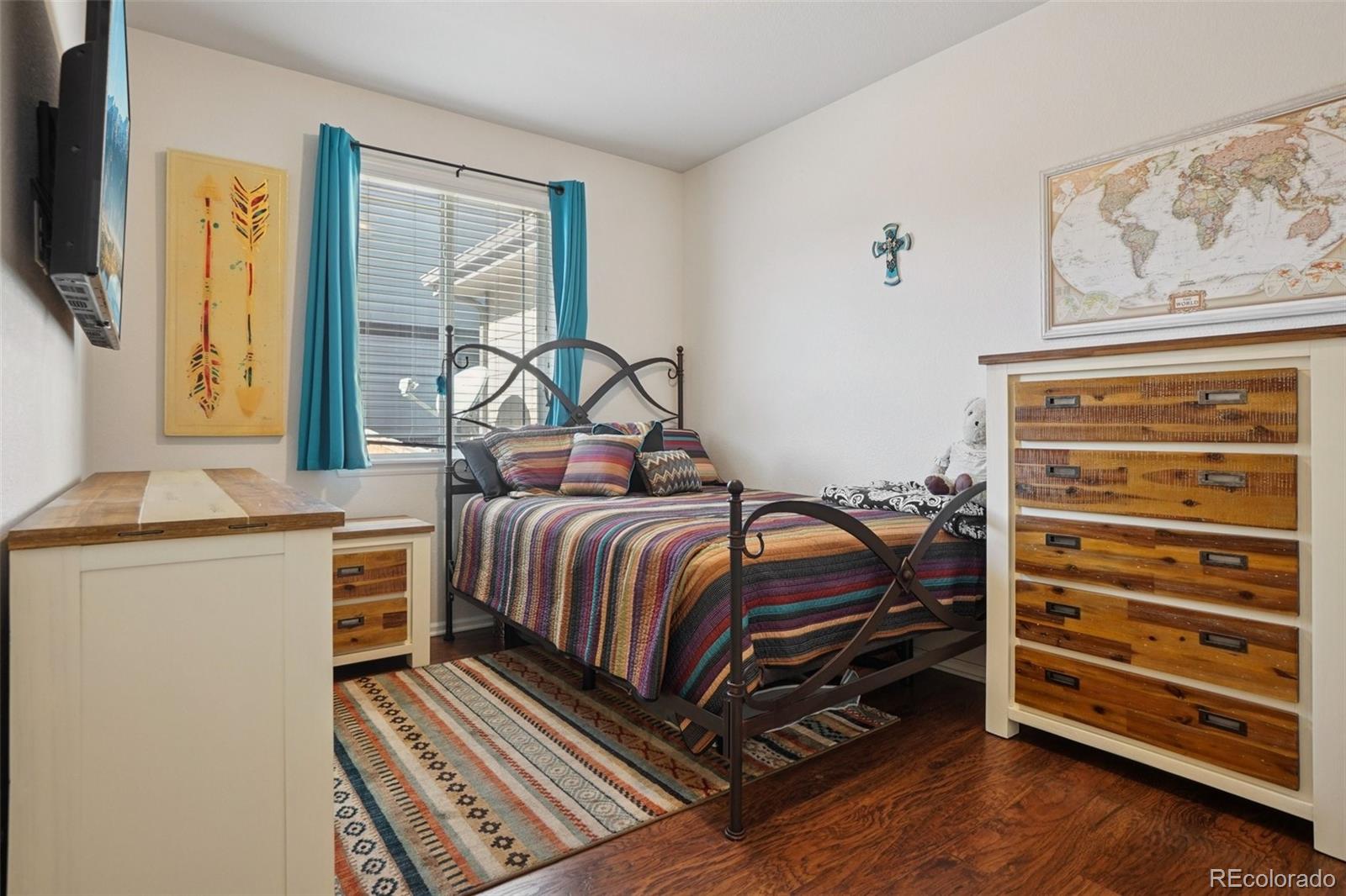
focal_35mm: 18
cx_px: 673
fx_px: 673
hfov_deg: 90.0
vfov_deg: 67.4
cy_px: 448
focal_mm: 12
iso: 400
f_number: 8
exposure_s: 1/8
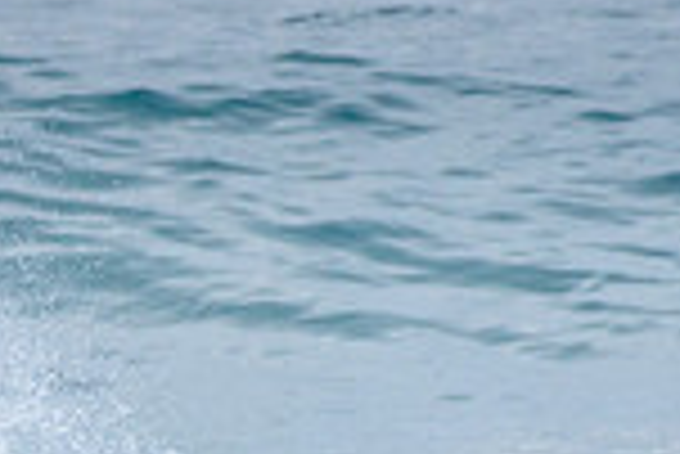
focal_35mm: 2351
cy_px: 422
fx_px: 44450
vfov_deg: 0.6
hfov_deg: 0.9
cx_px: -669
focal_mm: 500
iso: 1400
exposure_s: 1/2000
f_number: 5.6
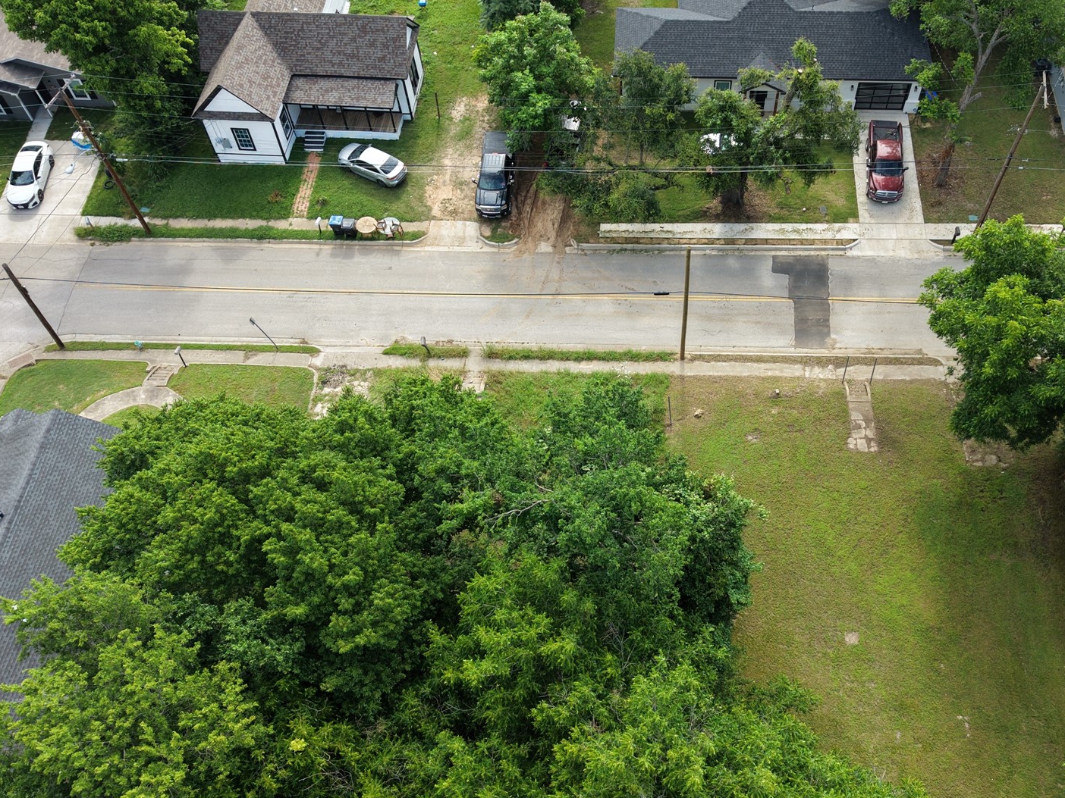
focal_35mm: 35
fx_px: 1077
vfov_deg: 40.7
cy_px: 413
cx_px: 627
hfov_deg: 52.3
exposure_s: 1/1250
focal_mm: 8.67
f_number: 1.8
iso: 140
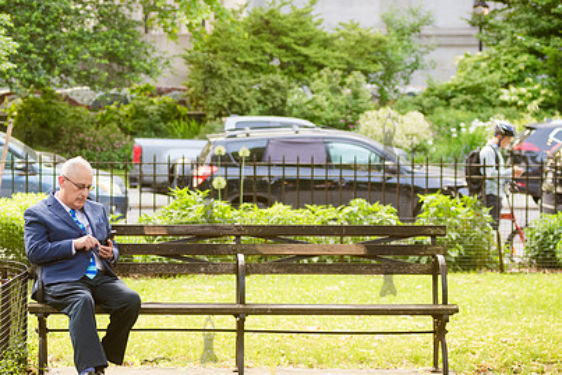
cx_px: 152
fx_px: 2233
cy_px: 234
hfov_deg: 14.3
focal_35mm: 143
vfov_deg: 9.6
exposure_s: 1/320
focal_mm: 80
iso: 1000
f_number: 3.5
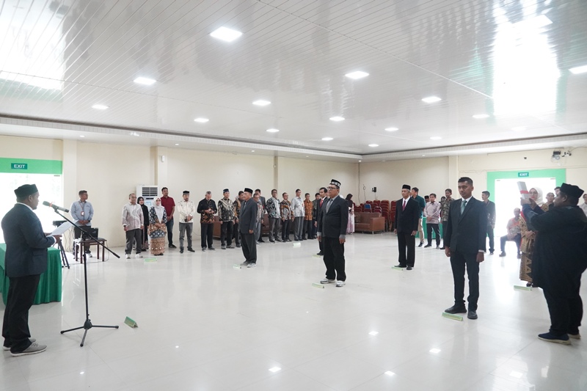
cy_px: 196
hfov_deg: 73.8
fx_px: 391
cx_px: 294
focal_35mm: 24
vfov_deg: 53.1
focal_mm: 24
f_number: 7.1
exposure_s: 1/160
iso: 12800
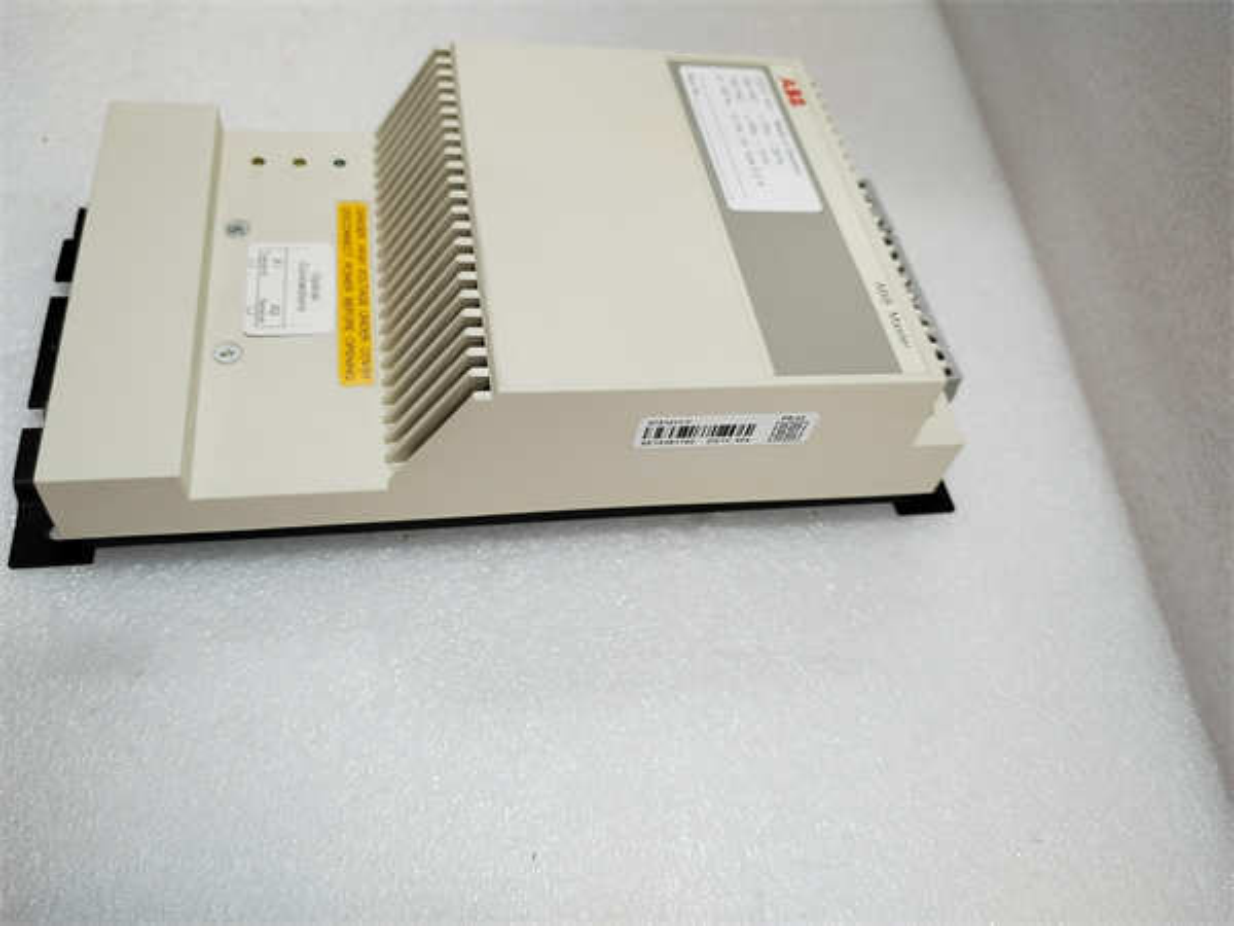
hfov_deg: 67.3
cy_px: 463
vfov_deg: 53.1
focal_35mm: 26
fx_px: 927
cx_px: 617
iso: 252
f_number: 1.8
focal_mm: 4.75
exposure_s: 1/50
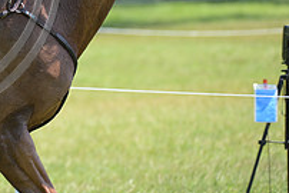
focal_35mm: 574
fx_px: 4611
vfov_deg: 2.4
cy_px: -48
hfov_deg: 3.6
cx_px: -102
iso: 720
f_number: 5
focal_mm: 200
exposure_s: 1/1250
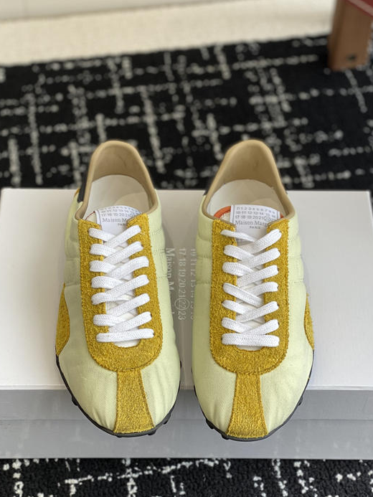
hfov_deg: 22.6
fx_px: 934
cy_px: 264
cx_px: 189
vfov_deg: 29.8
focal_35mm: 65
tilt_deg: -49.8
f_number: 2
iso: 20
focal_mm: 6
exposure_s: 1/135
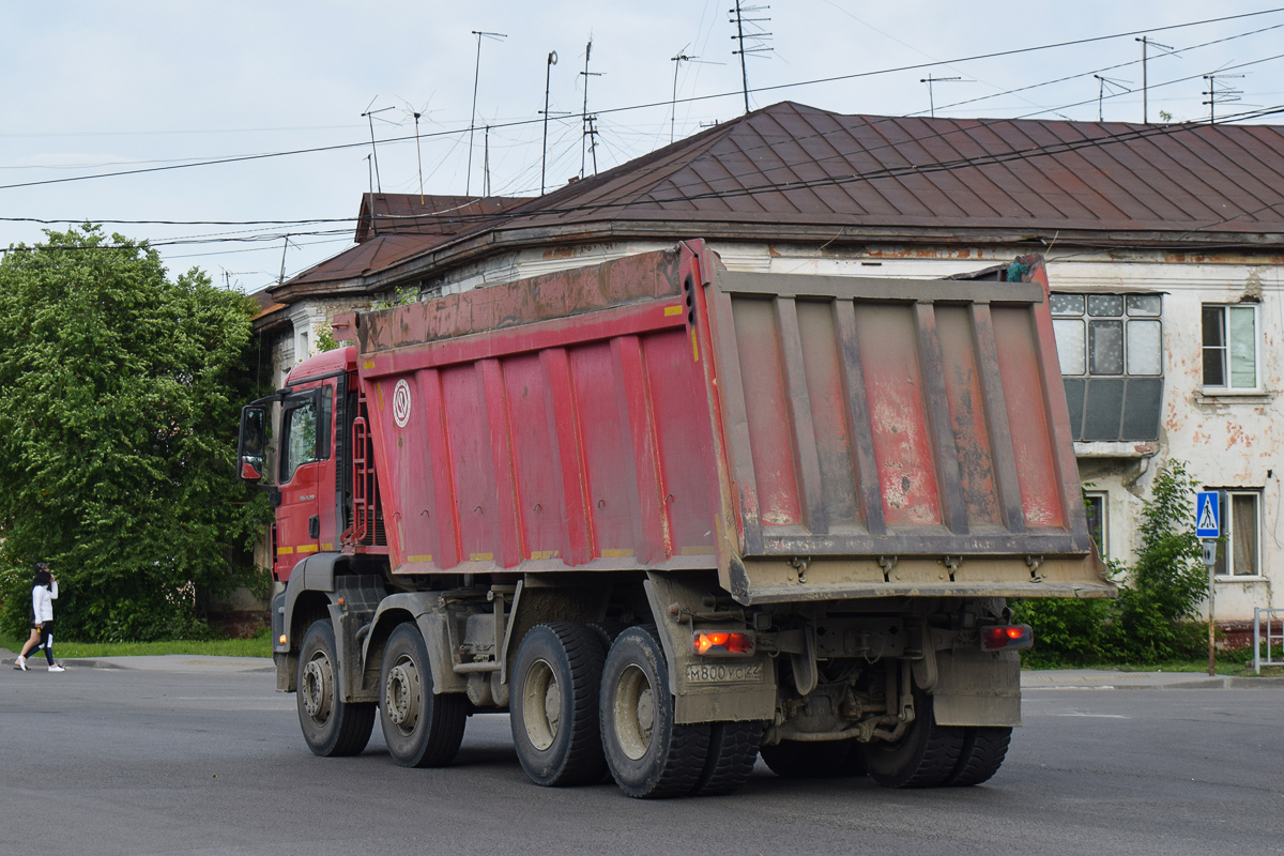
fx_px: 2461
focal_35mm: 69
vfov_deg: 19.7
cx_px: 642
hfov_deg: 29.2
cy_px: 428
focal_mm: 46
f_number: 8
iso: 220
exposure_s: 1/250
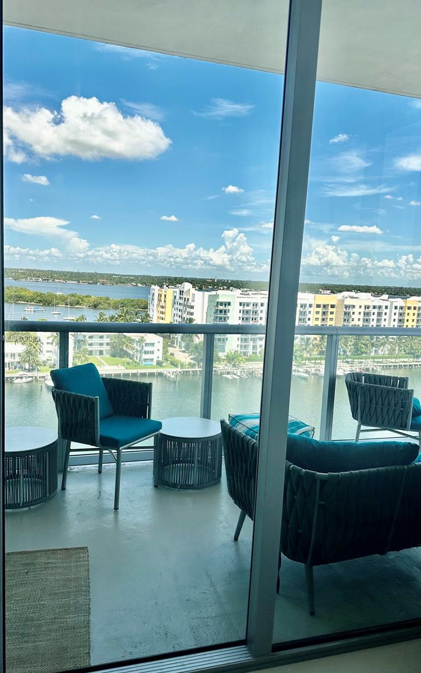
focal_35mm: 26
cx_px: 193
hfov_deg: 47.6
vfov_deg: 70.4
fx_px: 477
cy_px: 339
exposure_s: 1/2660
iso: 80
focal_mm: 6.86
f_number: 1.78
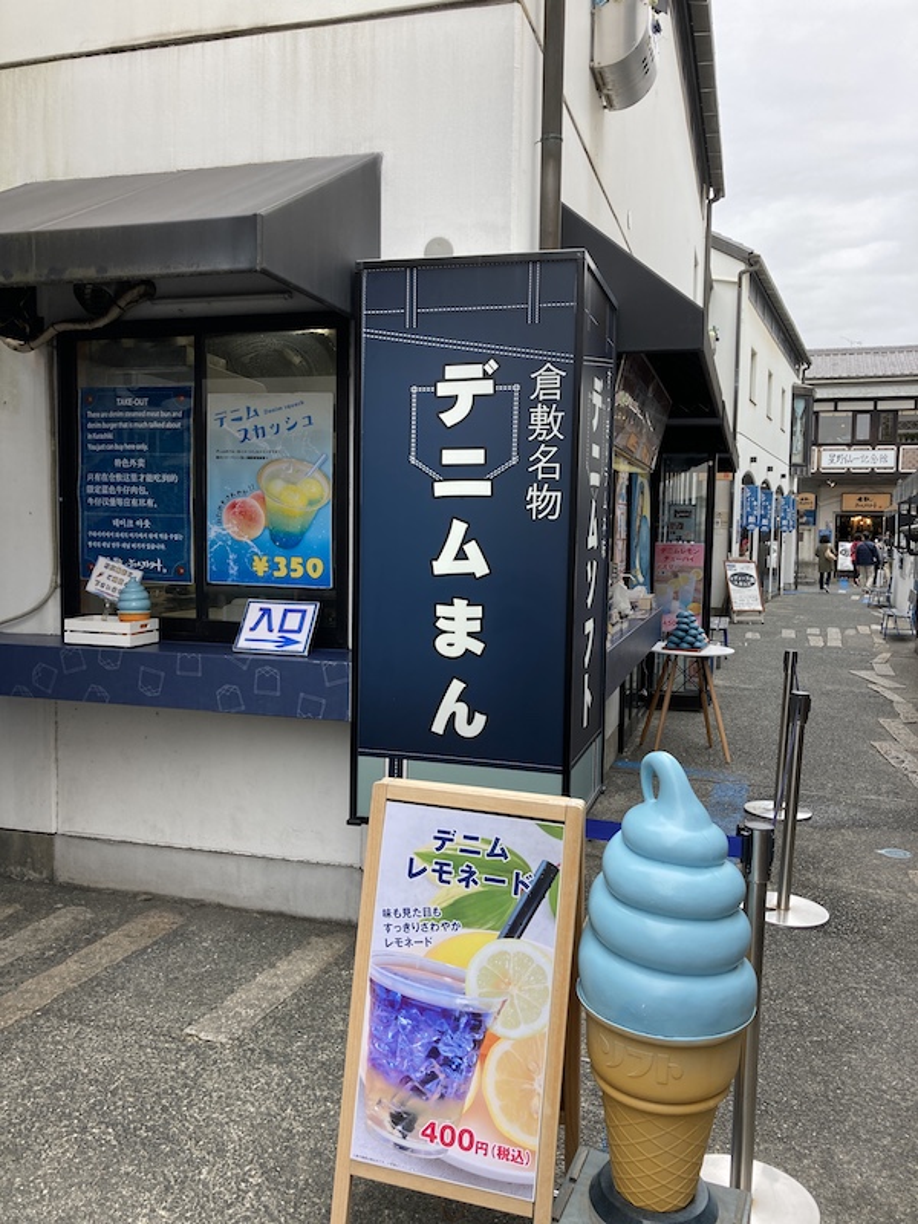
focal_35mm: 28
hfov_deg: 49.7
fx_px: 990
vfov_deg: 63.4
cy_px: 612
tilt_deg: -1.9
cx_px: 459
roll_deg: -0.8
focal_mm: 3.99
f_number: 1.8
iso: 20
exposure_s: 1/274
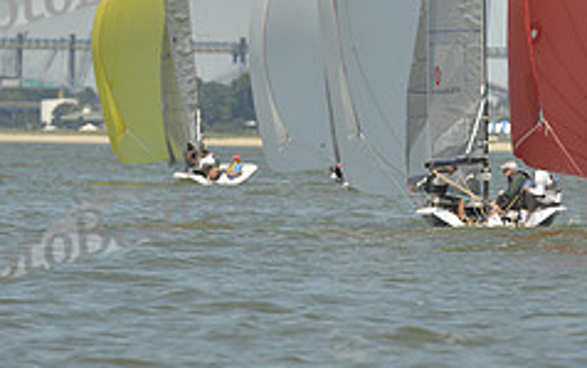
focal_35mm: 895
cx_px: 393
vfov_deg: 1.5
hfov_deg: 2.3
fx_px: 14325
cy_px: -175
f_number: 6.3
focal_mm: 360
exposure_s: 1/1250
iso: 200
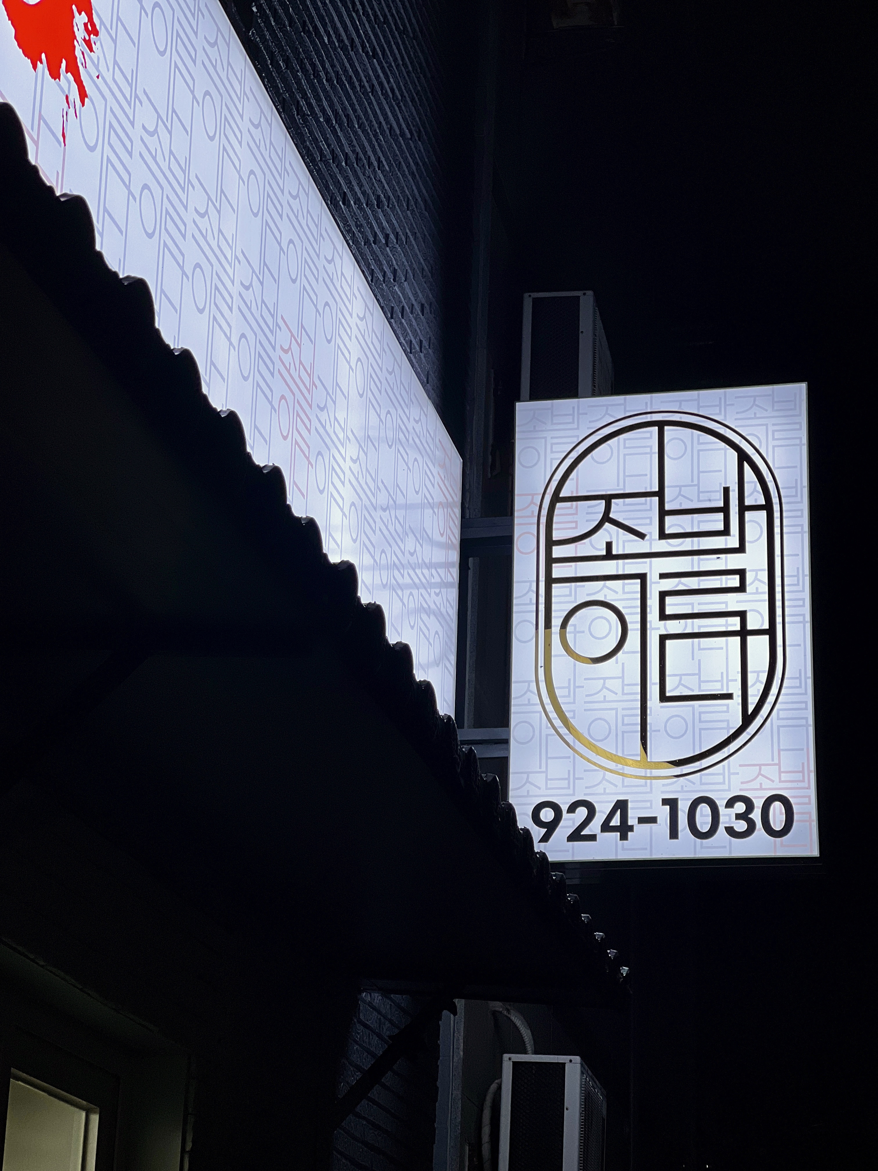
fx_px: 2604
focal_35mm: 77
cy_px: 586
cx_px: 439
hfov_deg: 19.1
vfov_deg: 25.3
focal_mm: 9
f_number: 2.8
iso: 50
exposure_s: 1/120
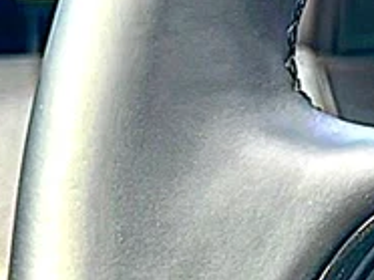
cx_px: 545
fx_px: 1748
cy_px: 327
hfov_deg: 11.7
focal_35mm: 162
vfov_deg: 9.0
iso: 50
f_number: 1.78
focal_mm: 6.86
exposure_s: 1/103
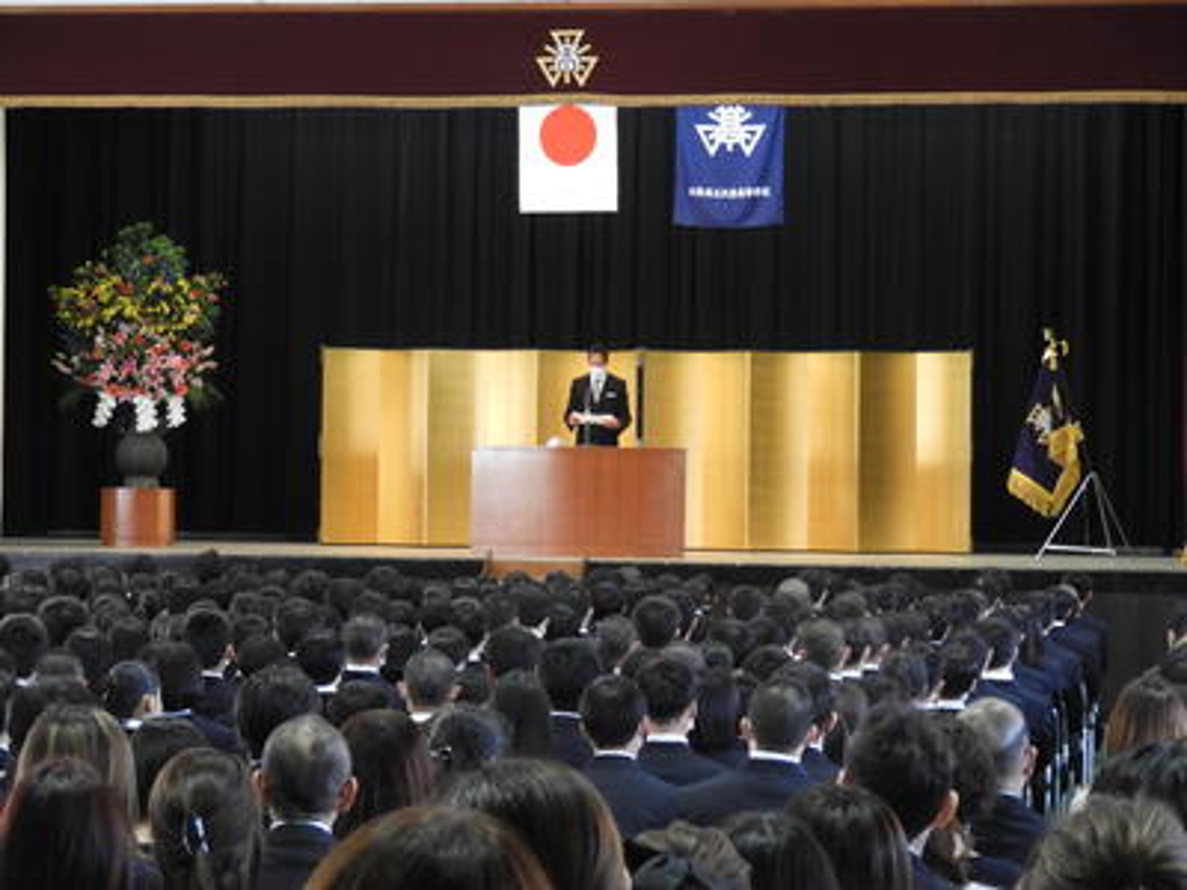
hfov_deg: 17.1
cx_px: 594
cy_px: 445
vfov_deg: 12.9
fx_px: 3943
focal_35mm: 115
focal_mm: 20.6
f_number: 5
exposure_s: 1/20
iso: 400
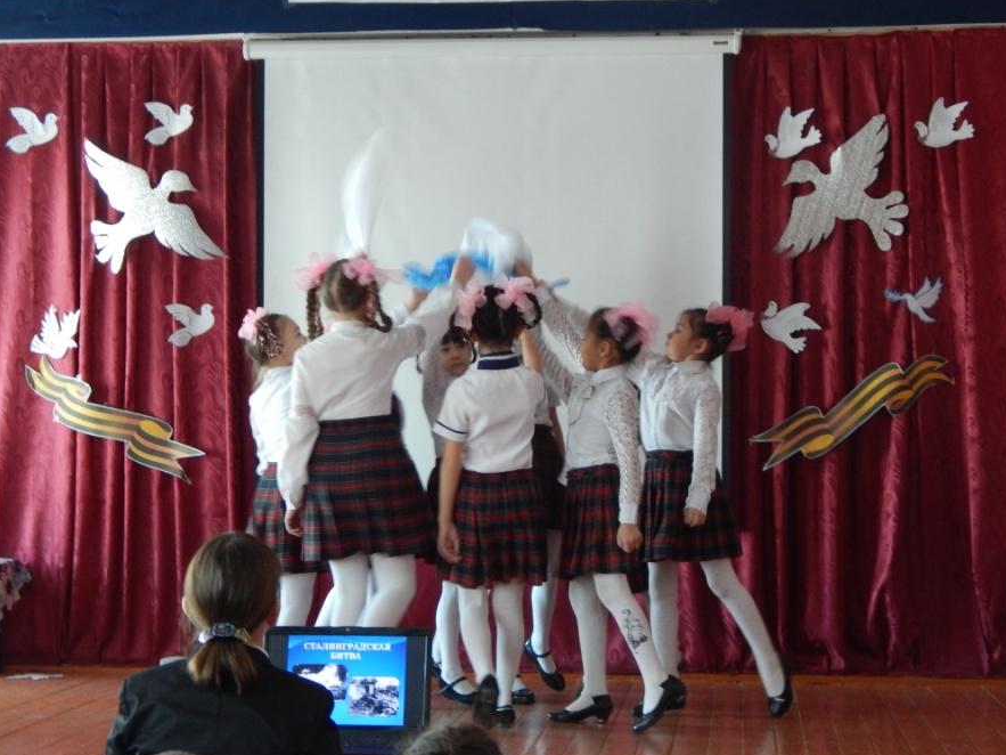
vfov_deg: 17.0
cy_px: 435
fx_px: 2528
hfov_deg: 22.5
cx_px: 490
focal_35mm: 87
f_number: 4.2
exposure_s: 1/13
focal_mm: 13.5
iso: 400
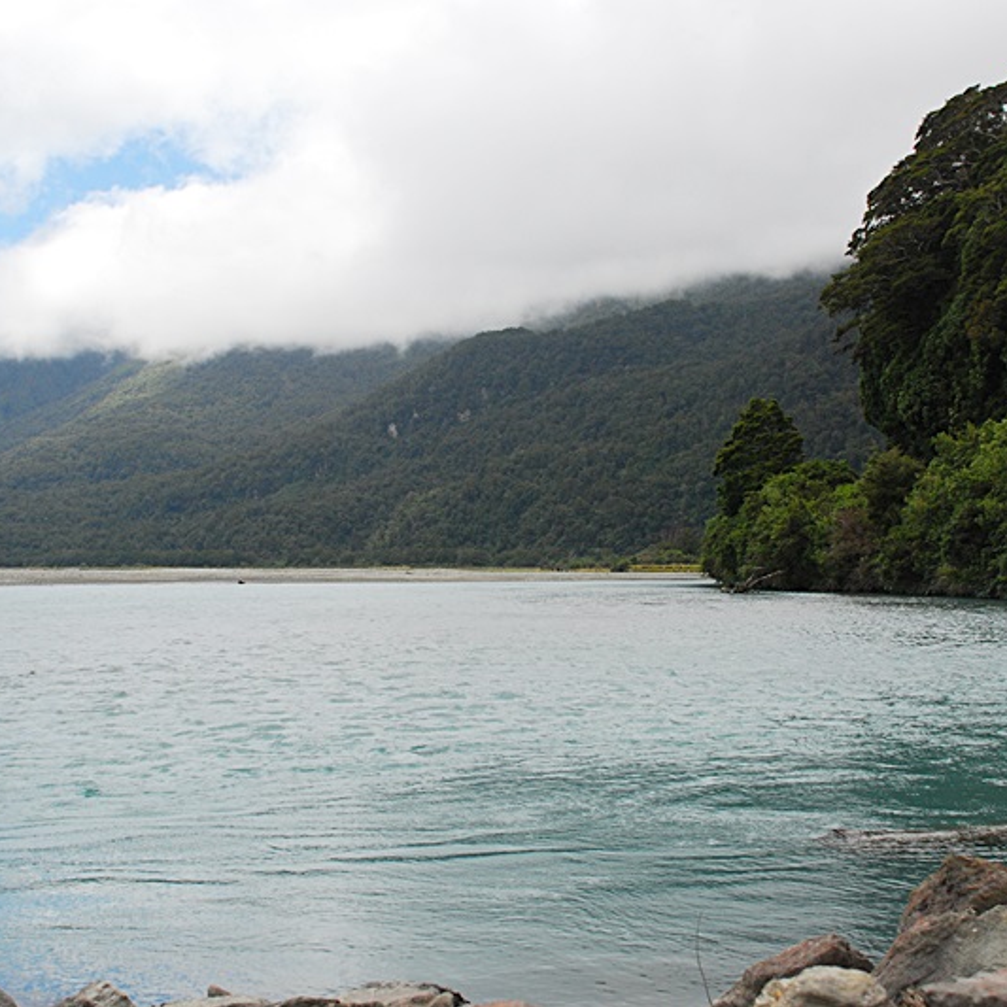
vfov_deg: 36.8
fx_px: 1514
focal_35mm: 46
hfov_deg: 36.8
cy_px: 504
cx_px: 504
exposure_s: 1/1250
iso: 400
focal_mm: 24
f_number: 5.6
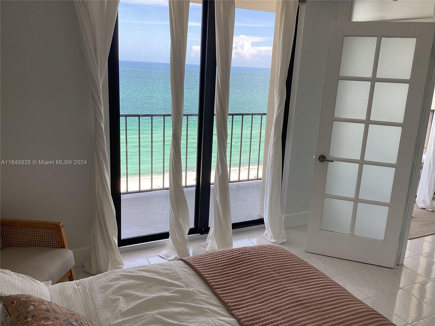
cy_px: 163
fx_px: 390
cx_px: 218
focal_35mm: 31
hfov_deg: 58.4
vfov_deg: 45.4
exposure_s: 1/120
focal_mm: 3.3
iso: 32
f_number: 2.4
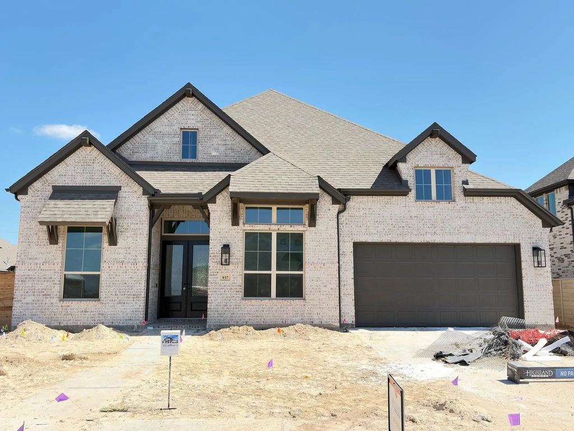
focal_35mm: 29
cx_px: 287
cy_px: 216
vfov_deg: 48.2
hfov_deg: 61.7
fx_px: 481
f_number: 1.6
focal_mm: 5.96
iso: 50
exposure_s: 1/1171
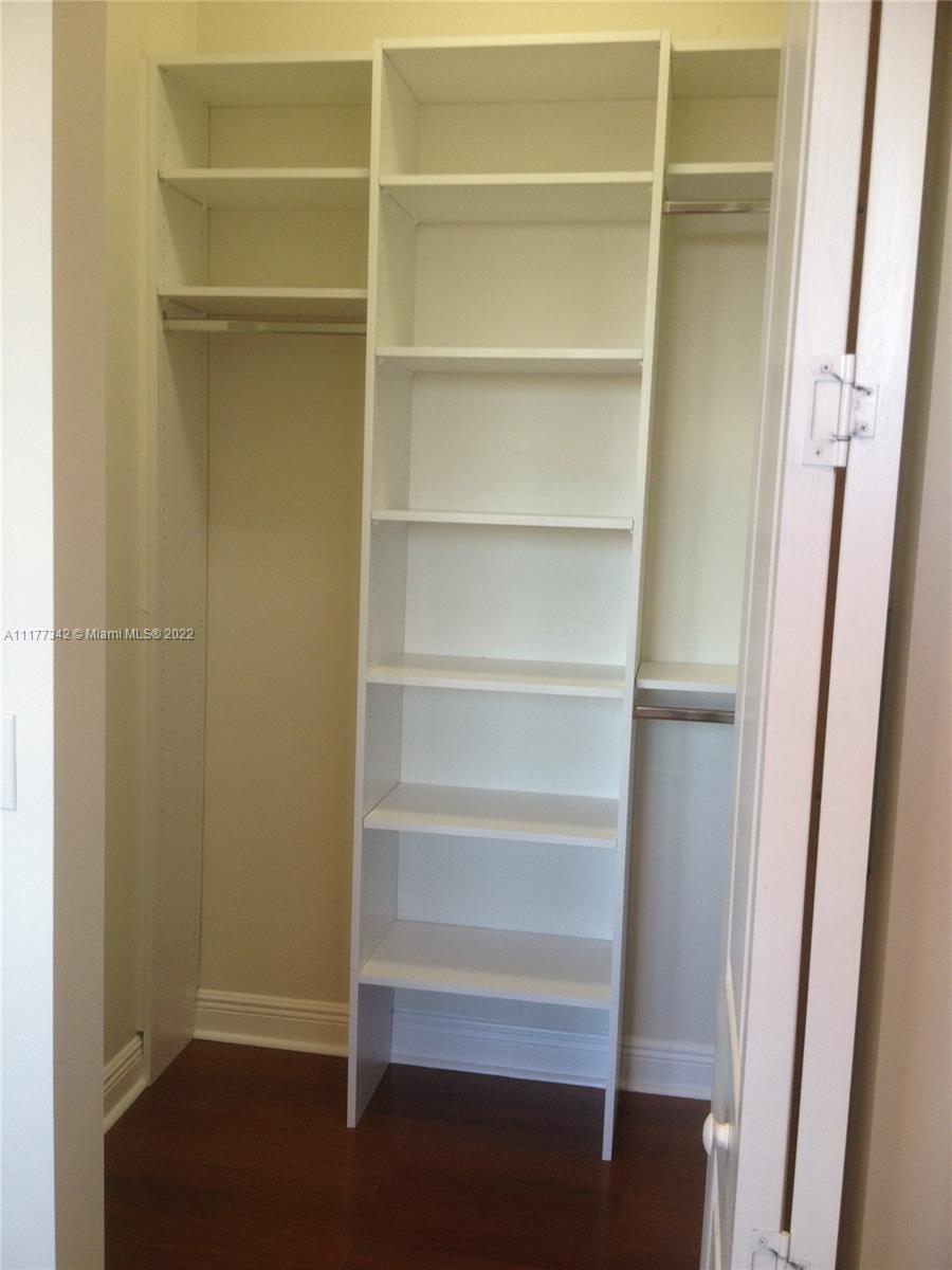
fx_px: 1283
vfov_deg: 52.6
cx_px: 476
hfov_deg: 40.7
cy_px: 635
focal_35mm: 35
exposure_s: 1/20
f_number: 2.4
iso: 80
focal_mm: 4.28
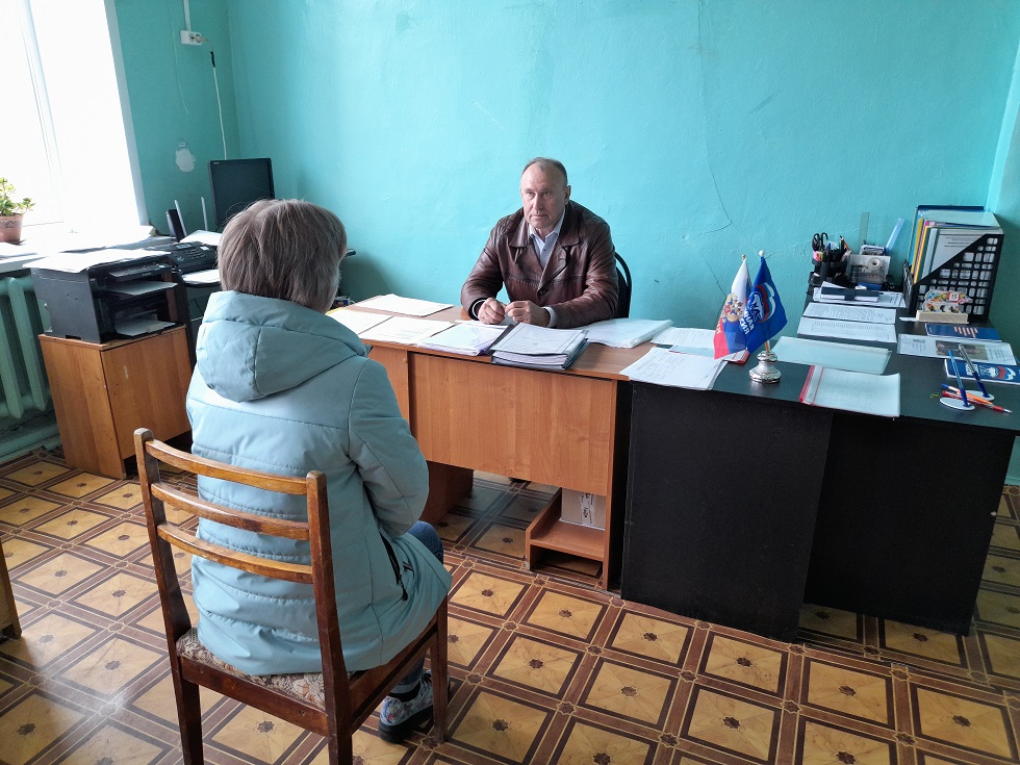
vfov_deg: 54.9
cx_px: 510
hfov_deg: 69.4
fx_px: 737
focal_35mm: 25
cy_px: 382
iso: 100
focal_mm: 4.6
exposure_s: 1/60
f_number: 2
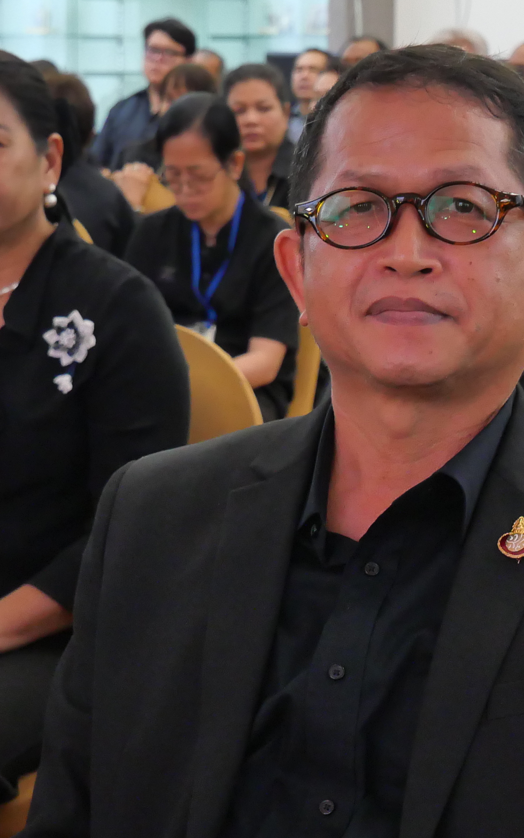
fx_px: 3199
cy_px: 540
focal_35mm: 140
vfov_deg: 14.9
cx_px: 364
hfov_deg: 9.4
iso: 1250
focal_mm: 28
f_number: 4.7
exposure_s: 1/60
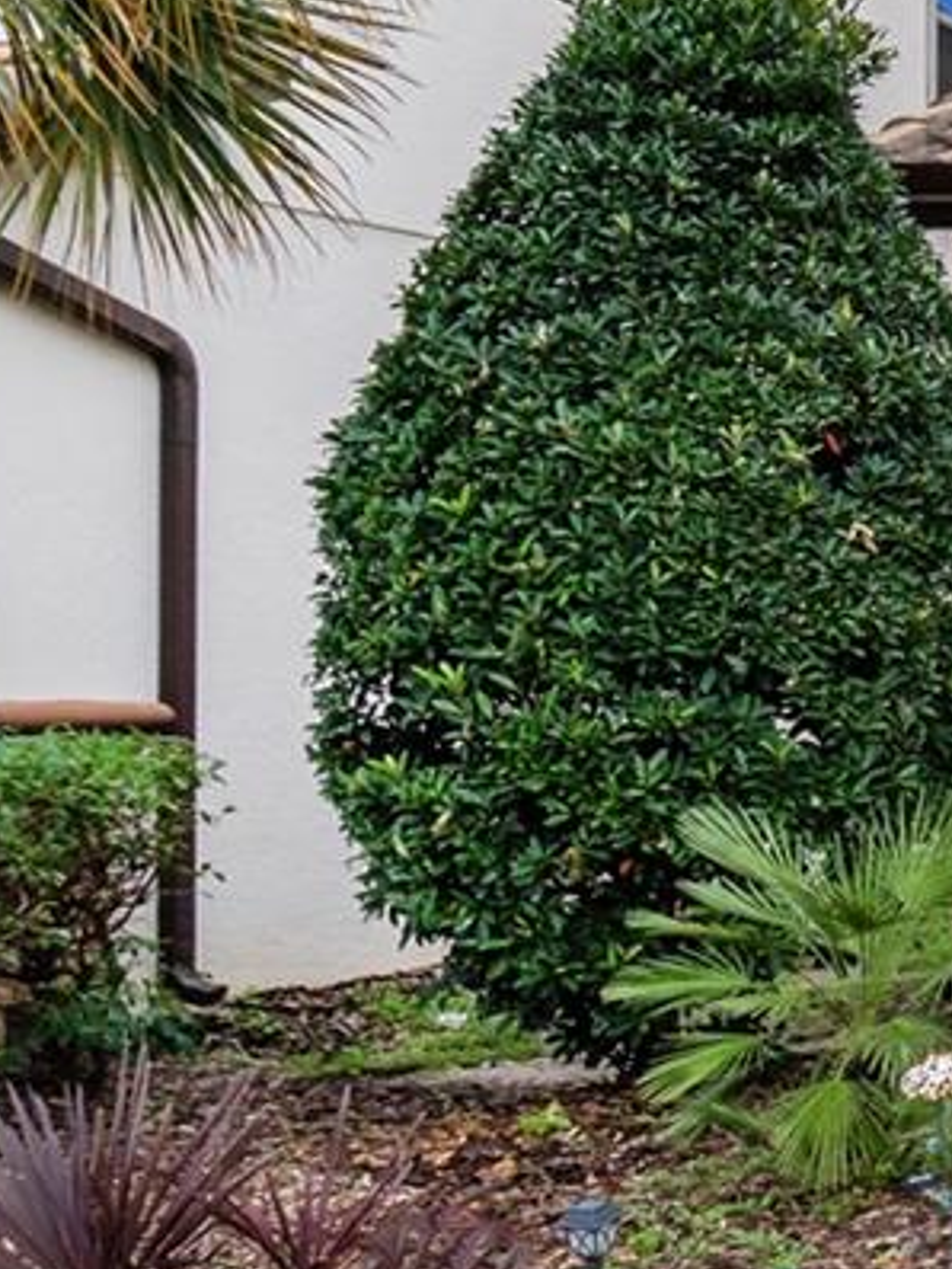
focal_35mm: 62
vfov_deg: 30.8
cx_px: 2460
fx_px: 2272
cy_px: 352
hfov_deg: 13.7
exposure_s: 1/320
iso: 100
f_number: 7.1
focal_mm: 11
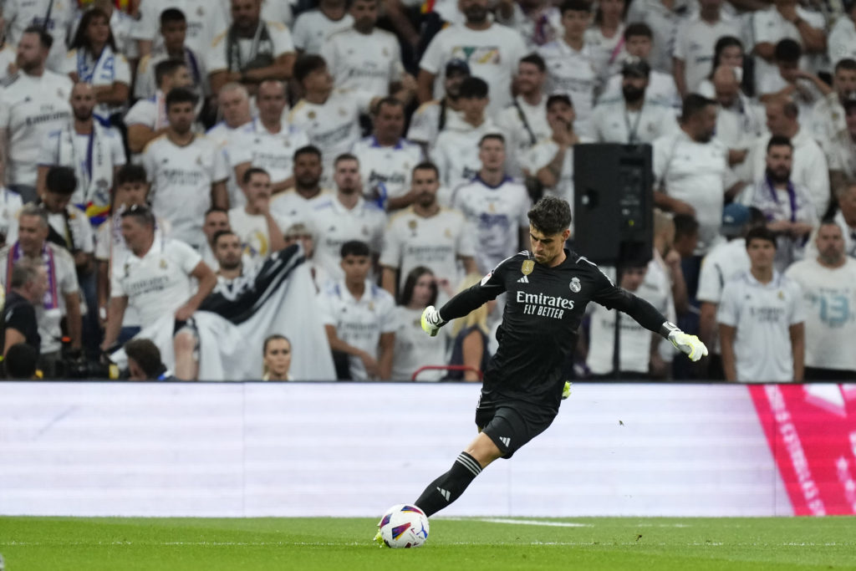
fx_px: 9512
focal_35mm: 400
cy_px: 286
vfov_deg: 3.4
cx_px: 428
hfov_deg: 5.2
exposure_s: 1/2500
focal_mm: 400
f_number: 2.8
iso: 2500
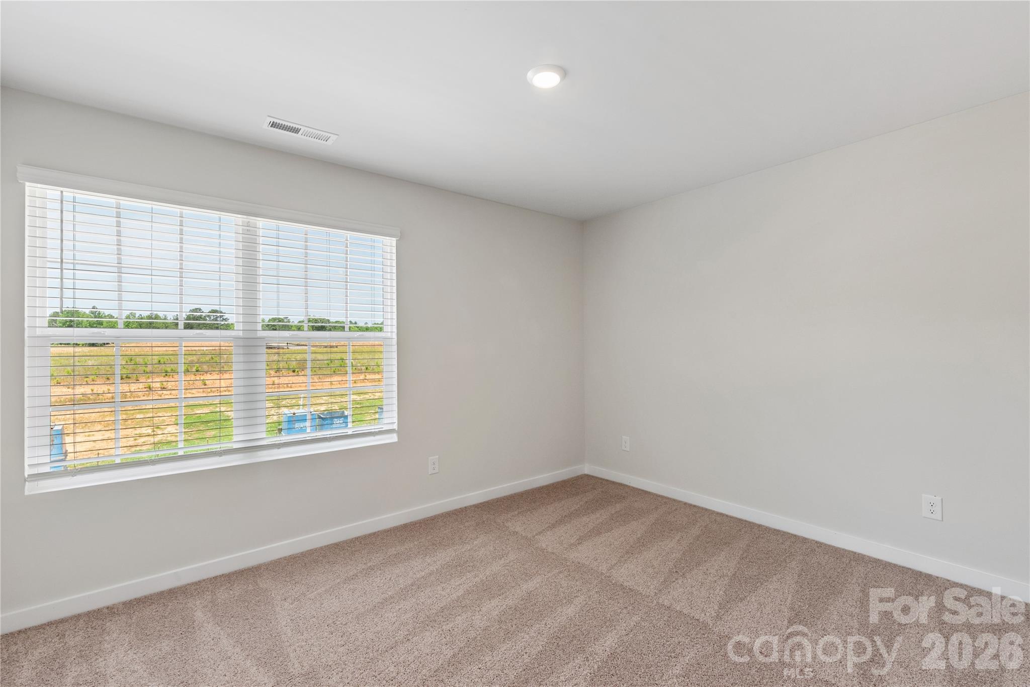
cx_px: 515
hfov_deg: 100.4
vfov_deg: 77.3
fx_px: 429
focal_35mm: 15
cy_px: 344
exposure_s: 1/30
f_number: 11
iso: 400
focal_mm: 15
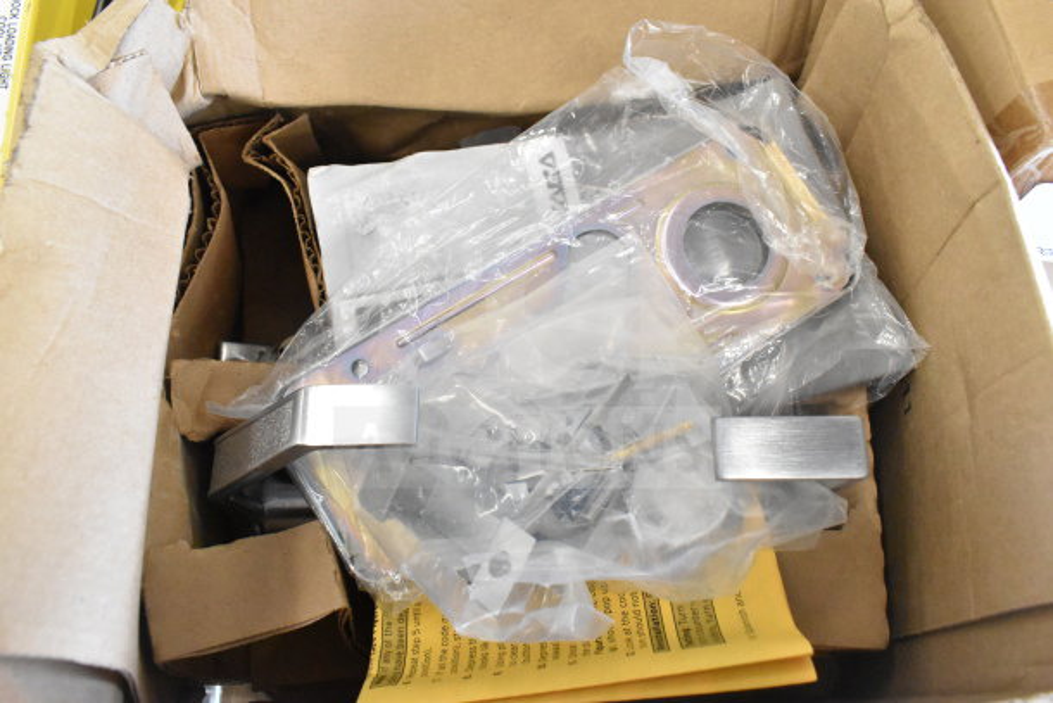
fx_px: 790
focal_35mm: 27
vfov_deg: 48.0
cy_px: 352
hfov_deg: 67.4
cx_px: 526
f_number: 7.1
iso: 6400
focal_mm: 18
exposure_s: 1/200
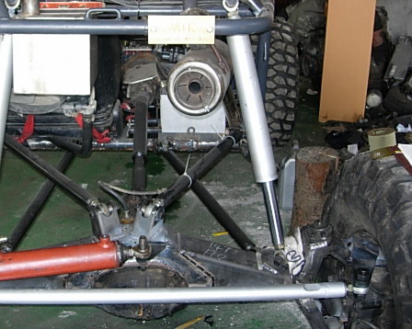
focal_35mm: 53
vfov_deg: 28.4
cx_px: 119
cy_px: 112
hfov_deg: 34.8
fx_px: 646
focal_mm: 7.8
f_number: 2.8
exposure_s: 1/32
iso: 79
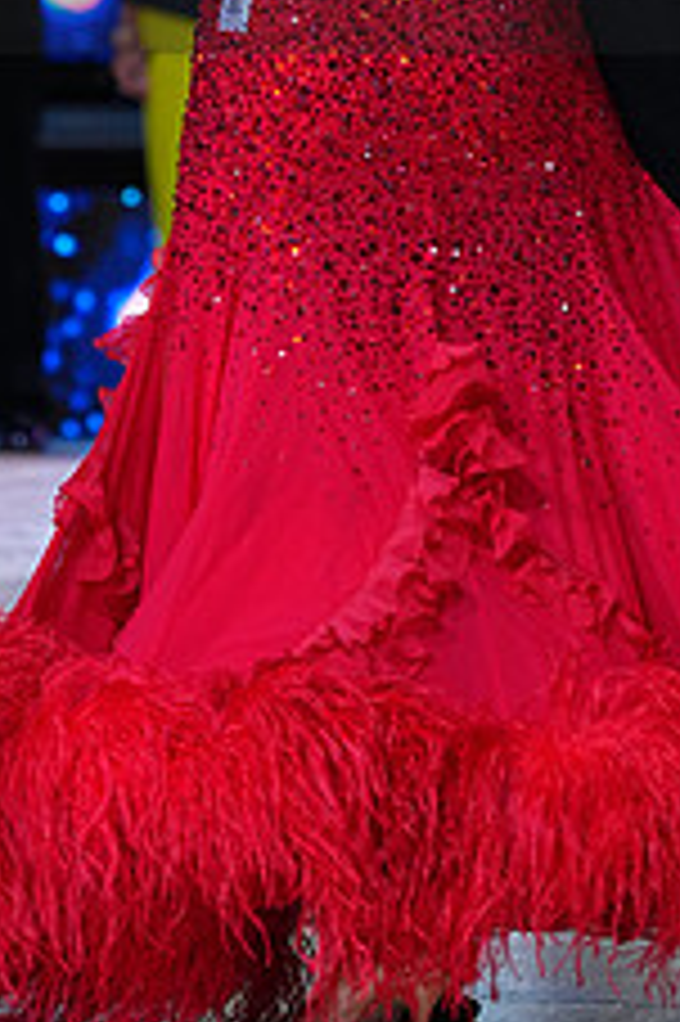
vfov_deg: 6.0
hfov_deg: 4.0
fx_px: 9789
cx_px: 507
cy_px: -95
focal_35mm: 345
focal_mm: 135
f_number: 4
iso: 1250
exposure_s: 1/500
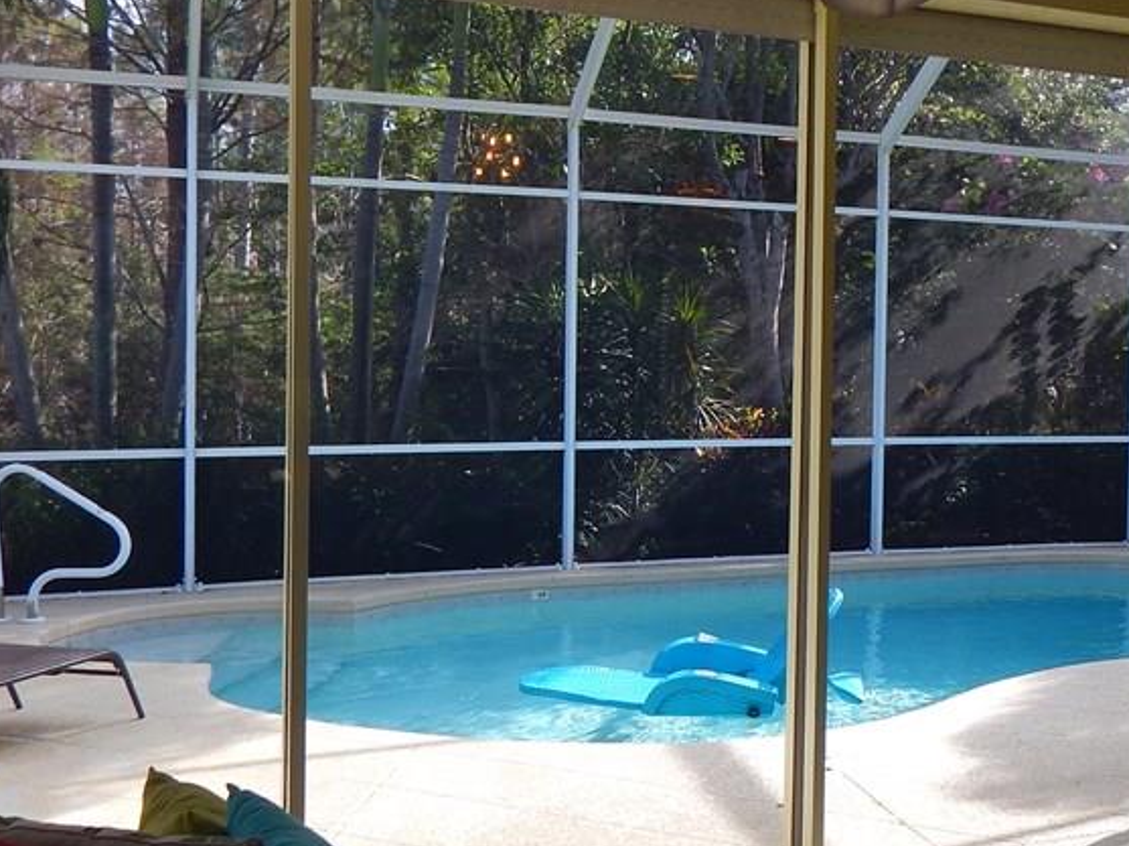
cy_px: 375
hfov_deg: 39.4
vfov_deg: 31.5
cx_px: 924
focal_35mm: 46
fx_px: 1499
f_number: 3.1
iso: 125
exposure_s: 1/80
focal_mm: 4.5
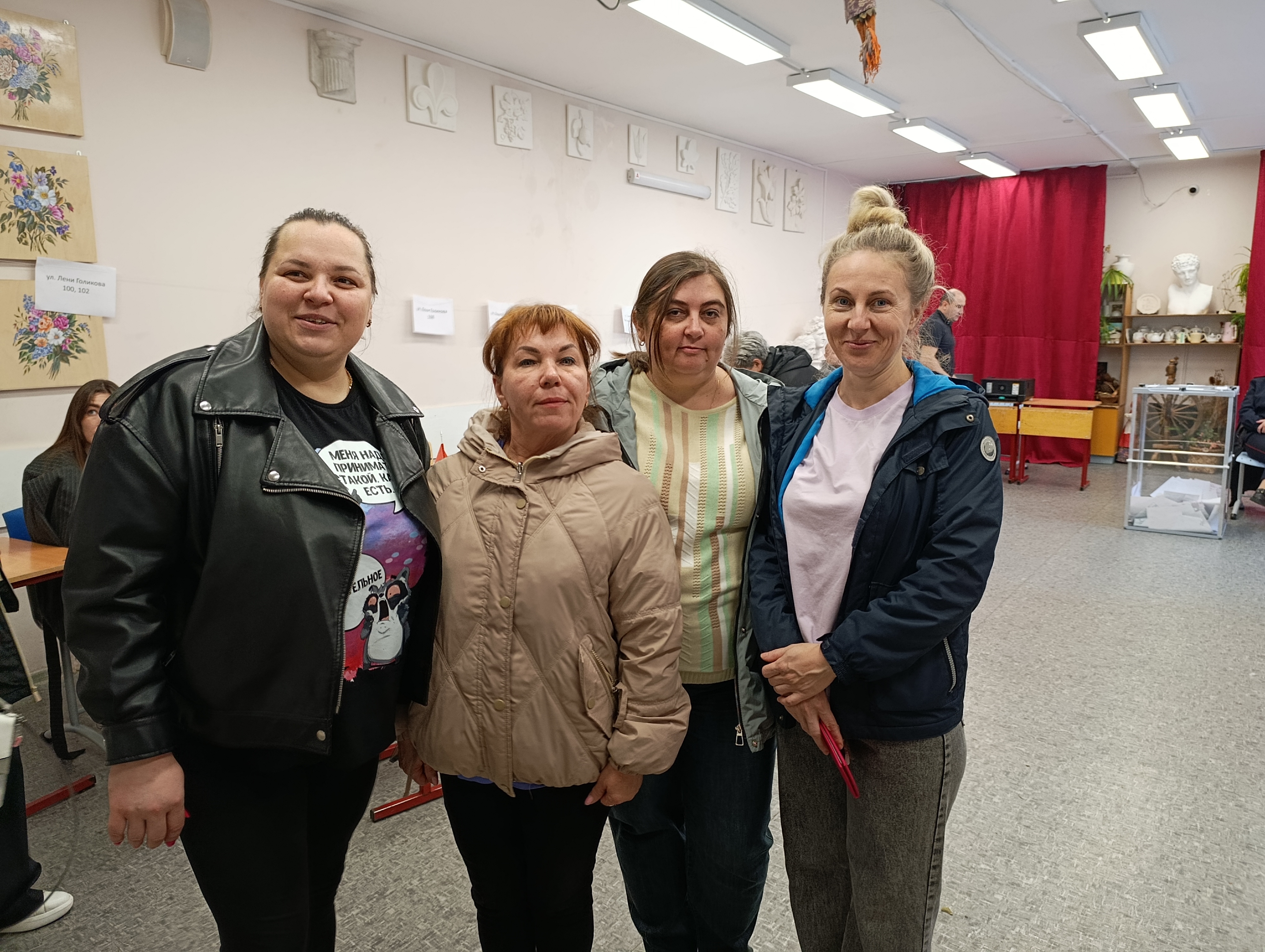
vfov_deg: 59.0
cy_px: 476
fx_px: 842
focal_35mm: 23
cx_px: 632
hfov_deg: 73.8
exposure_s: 1/100
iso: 947
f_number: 1.65
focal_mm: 6.11
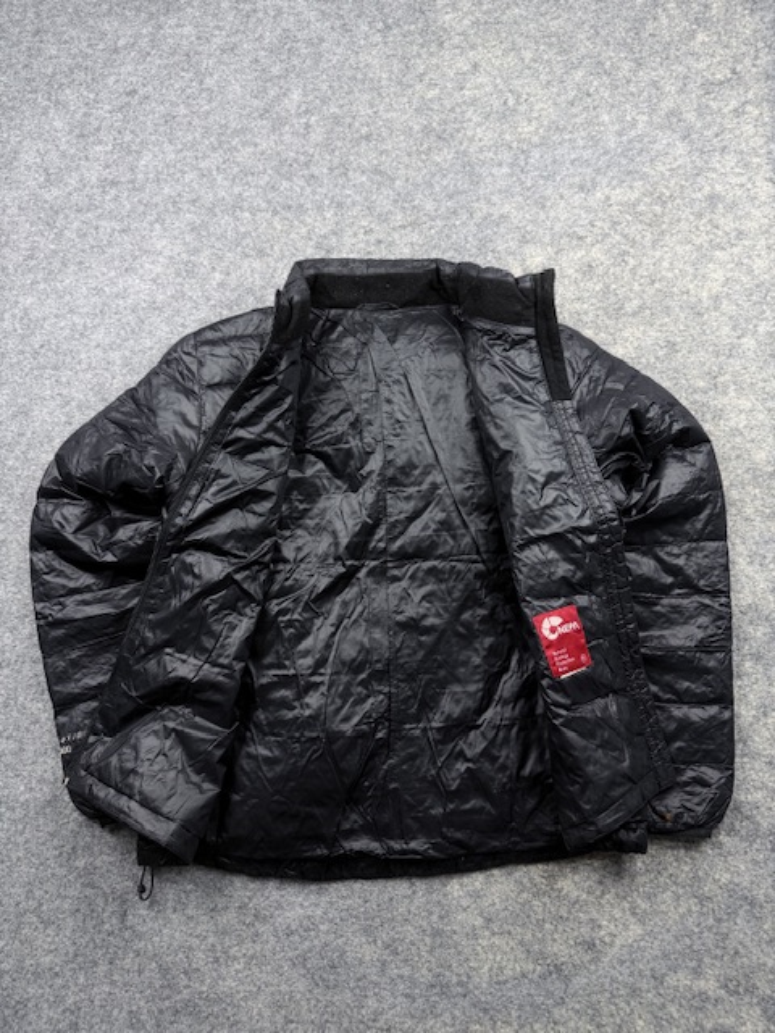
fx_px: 716
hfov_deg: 56.8
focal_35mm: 24
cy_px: 516
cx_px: 388
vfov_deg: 71.6
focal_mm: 6.76
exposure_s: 1/100
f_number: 1.78
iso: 160
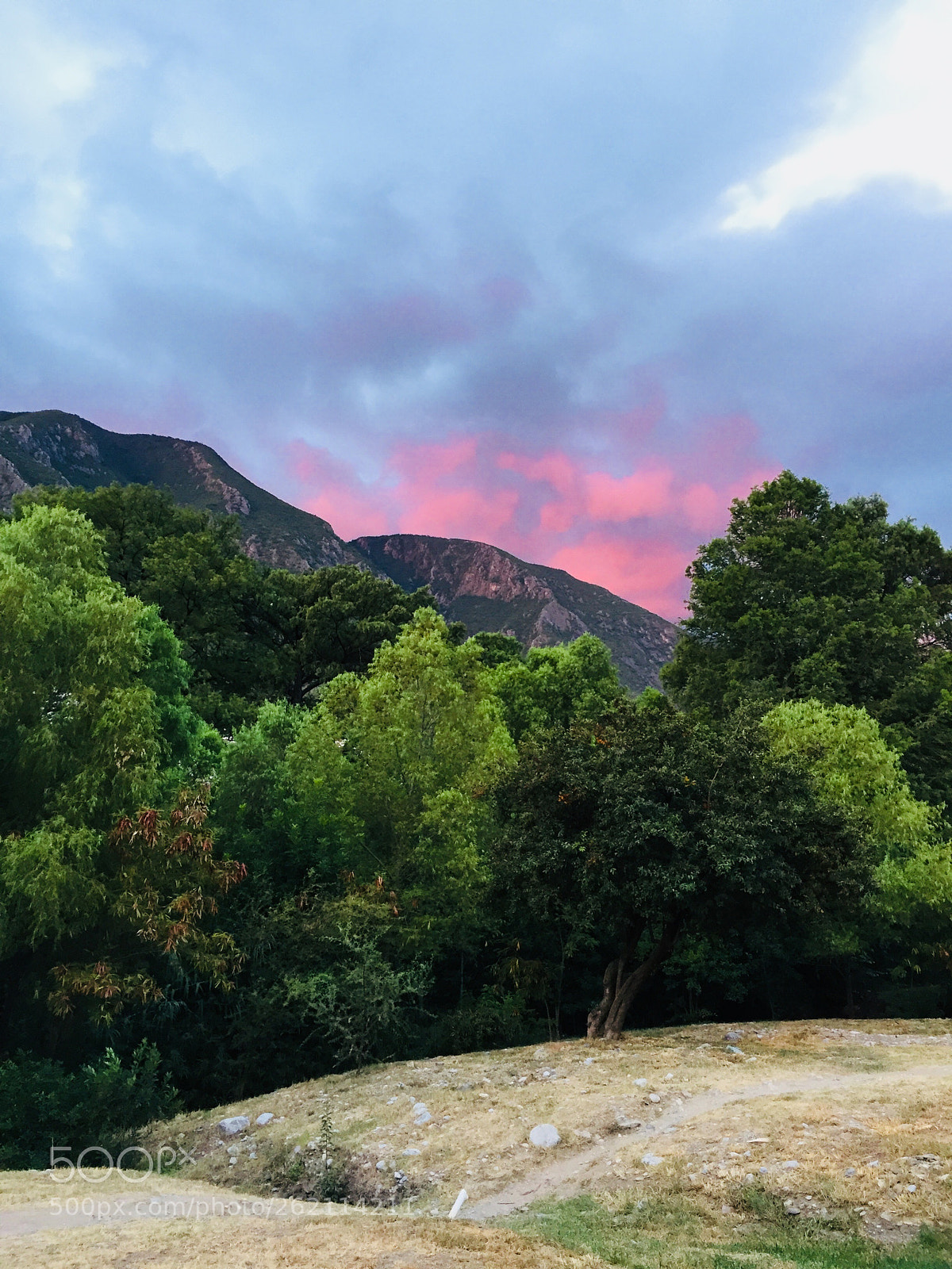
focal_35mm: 29
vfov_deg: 61.7
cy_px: 634
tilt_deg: +14.4
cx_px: 476
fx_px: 1063
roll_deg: +0.3
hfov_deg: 48.2
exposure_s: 1/30
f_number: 2.2
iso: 100
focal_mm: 4.15
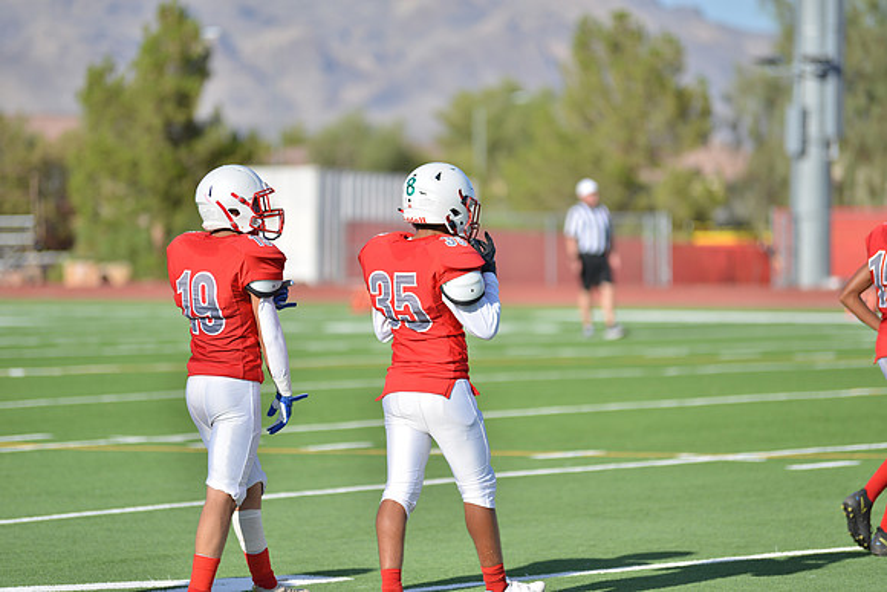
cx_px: 444
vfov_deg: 6.9
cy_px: 296
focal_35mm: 200
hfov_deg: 10.3
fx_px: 4929
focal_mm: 200
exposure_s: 1/1600
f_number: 2.8
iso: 100
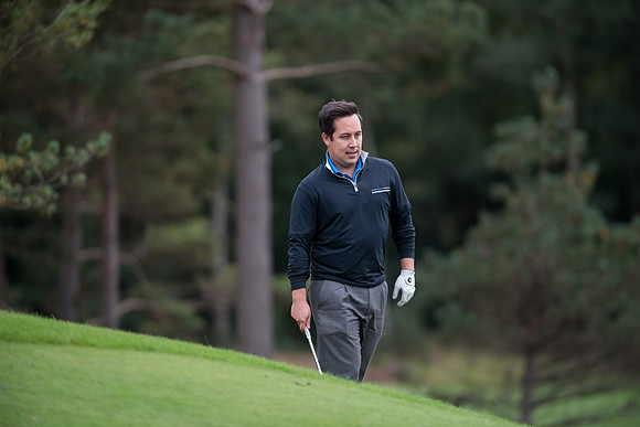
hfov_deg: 6.9
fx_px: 5334
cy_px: 214
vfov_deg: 4.6
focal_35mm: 300
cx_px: 320
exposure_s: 1/1000
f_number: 4
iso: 400
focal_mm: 300
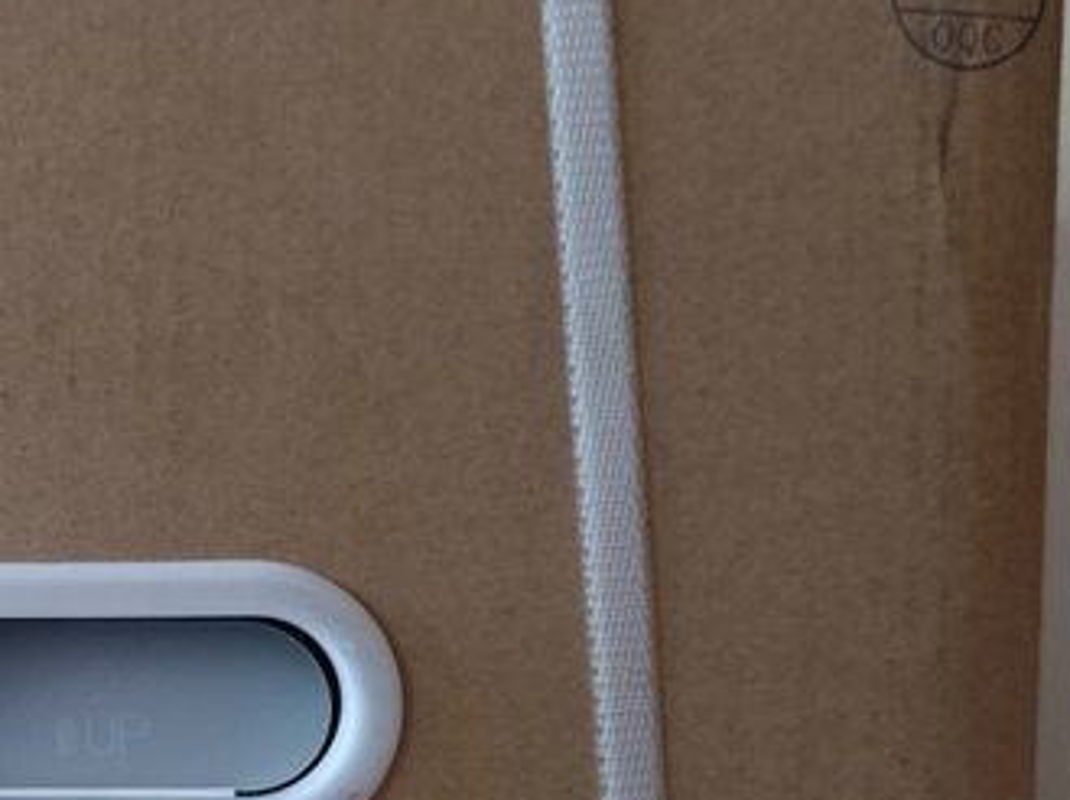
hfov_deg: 26.1
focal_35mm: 70
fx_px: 2161
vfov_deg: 20.7
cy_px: 663
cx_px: -39
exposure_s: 1/30
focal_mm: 5.56
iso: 985
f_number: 1.88
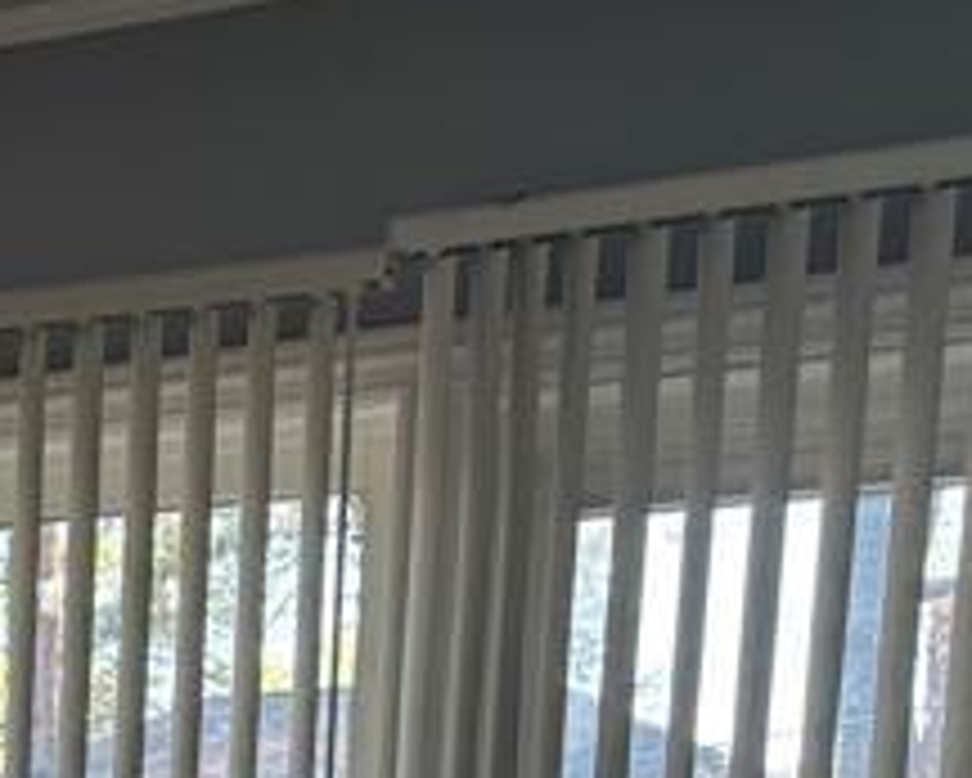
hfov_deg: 15.1
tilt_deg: -10.2
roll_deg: +0.0
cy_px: 1605
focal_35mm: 111
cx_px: -742
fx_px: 3195
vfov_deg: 12.2
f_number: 1.78
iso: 80
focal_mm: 6.76
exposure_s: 1/120
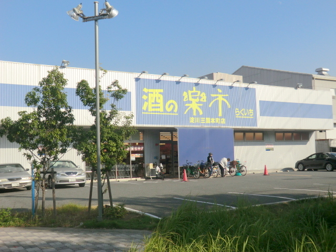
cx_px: 168
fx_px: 388
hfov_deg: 46.8
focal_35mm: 40
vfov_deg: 36.0
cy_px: 126
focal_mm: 7.1
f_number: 8.8
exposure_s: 1/200
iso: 64
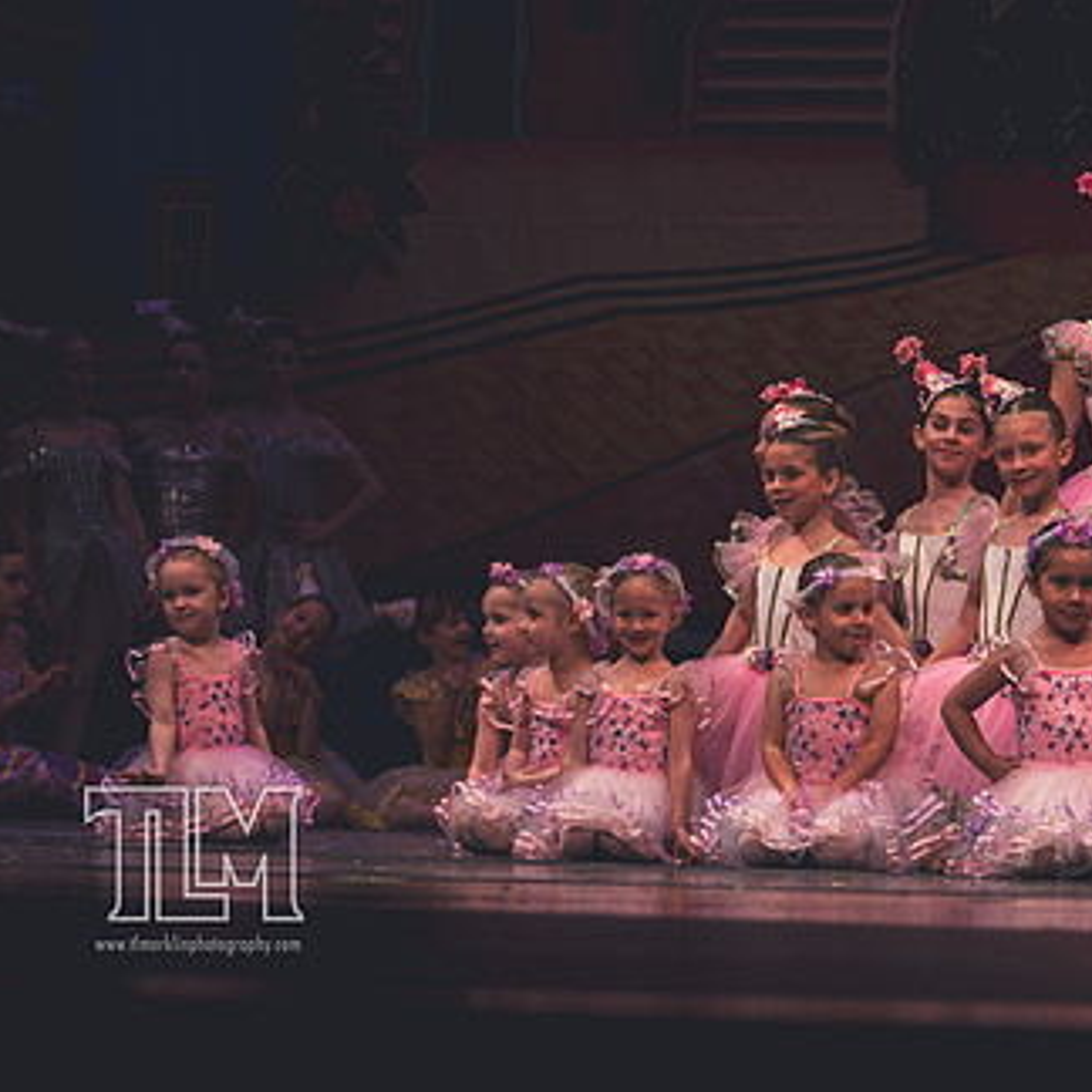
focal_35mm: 200
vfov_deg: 8.7
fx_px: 7138
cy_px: 647
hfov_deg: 8.7
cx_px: 960
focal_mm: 86
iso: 280
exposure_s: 1/250
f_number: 2.8
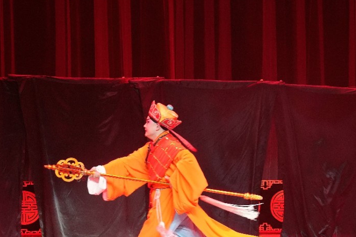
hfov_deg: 12.0
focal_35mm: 172
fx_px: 1700
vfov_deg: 8.0
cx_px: 169
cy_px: 151
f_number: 5
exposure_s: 1/160
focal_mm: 85
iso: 3200
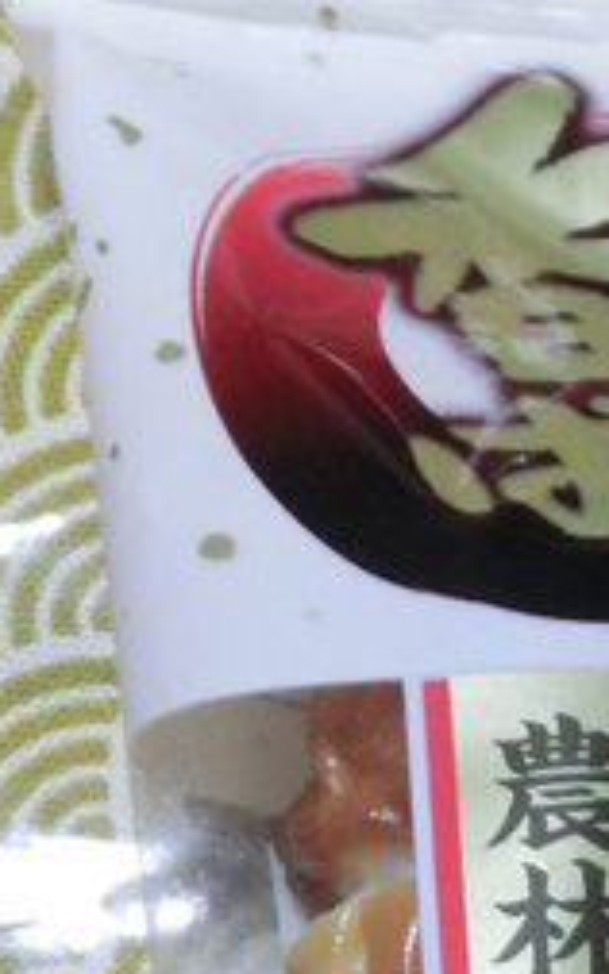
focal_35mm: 94
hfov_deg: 12.5
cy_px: 1294
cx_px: 1149
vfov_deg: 20.1
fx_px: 2498
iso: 800
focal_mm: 5
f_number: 3
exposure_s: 1/50
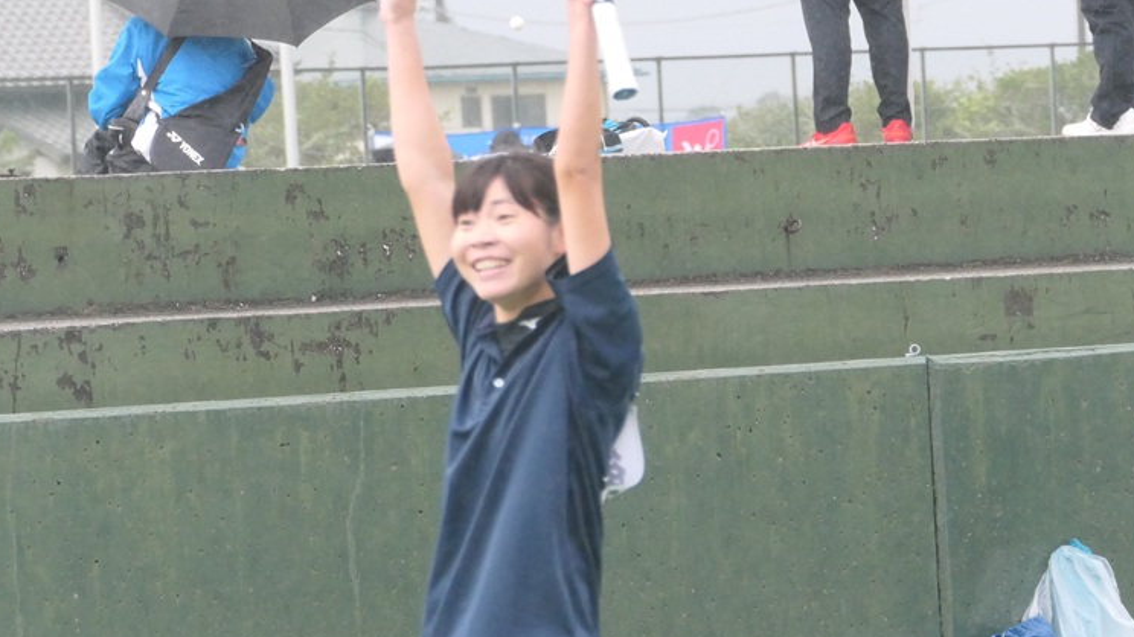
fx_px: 10882
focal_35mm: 362
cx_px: 599
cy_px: 431
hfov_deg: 6.0
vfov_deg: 3.4
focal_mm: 85.83
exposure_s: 1/3200
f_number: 4
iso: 1600
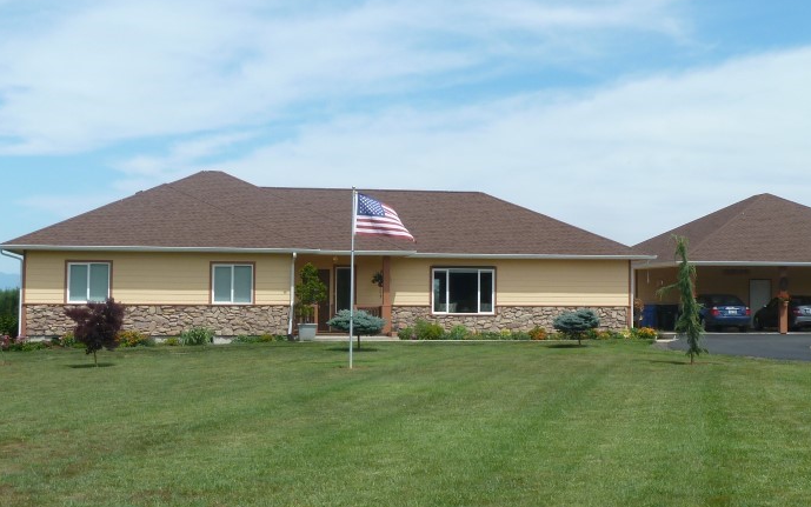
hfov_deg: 32.3
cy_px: 241
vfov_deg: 20.6
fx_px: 1393
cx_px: 501
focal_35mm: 63
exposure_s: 1/500
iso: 100
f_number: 5
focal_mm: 6.5
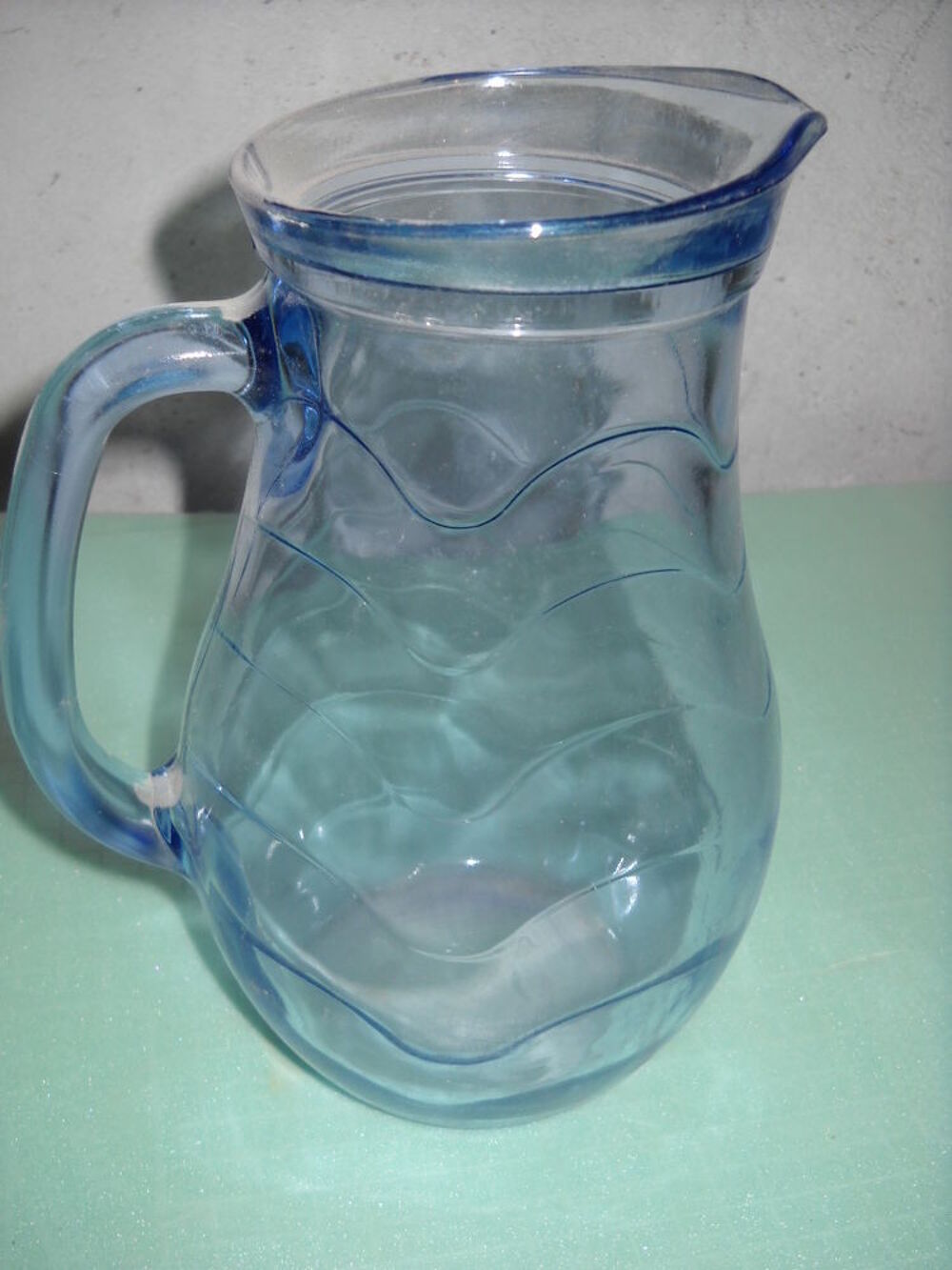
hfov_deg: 35.1
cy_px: 635
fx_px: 1503
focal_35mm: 41
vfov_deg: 45.8
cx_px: 476
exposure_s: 1/30
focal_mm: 6.72
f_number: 5.5
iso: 64
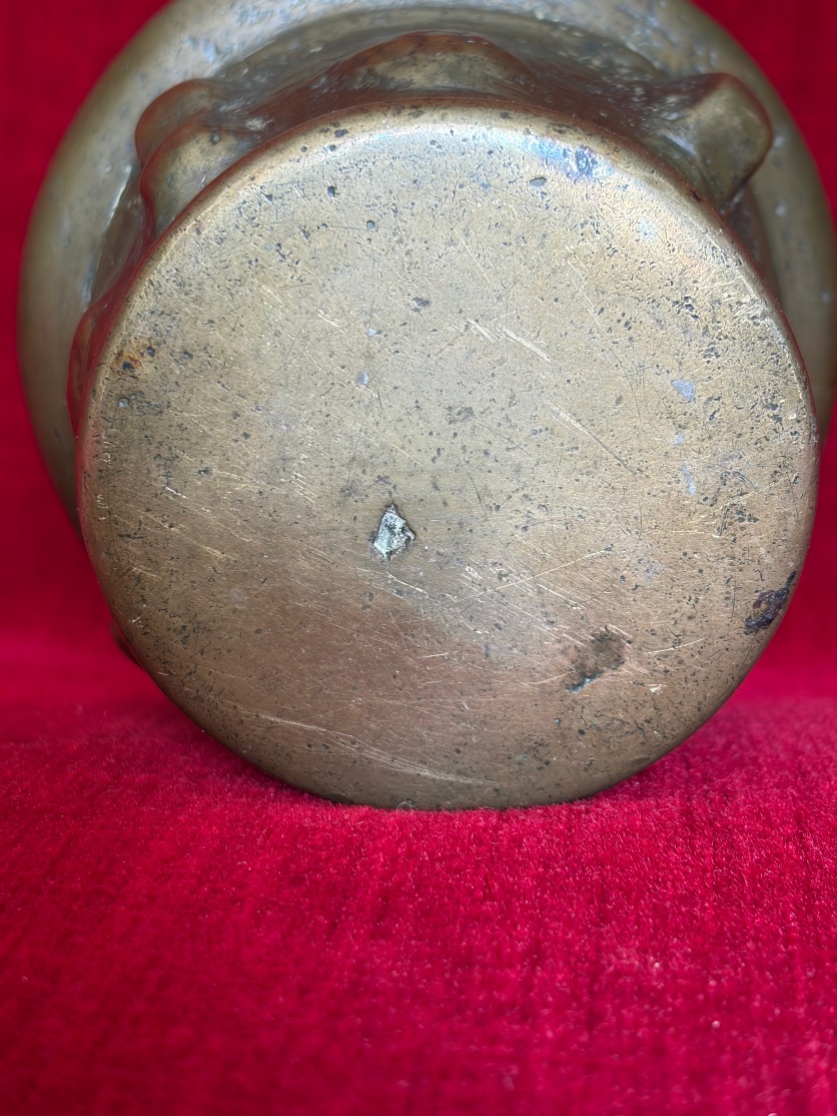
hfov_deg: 26.1
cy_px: 553
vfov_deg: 34.3
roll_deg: +0.2
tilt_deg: -4.4
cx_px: 436
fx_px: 1805
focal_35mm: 56
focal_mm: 5.96
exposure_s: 1/60
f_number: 1.6
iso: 80
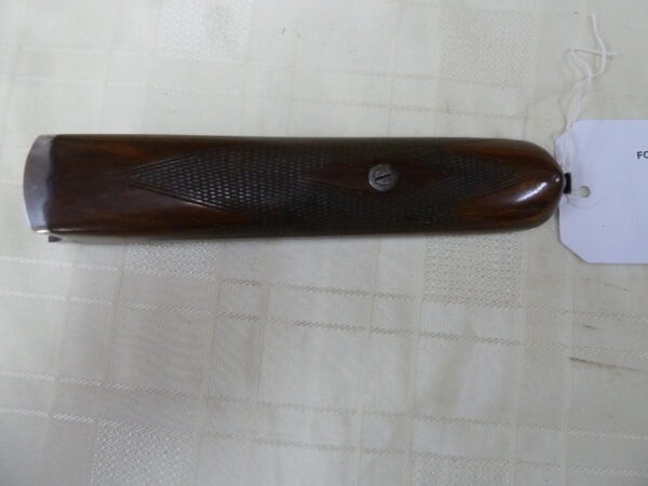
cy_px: 243
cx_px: 324
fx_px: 468
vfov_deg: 54.9
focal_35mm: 25
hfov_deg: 69.4
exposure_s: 1/20
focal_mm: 4.1
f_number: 3.3
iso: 400
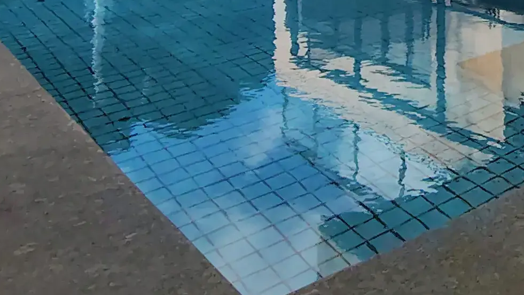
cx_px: 509
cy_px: -231
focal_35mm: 58
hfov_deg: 33.4
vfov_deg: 17.1
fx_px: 806
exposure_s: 1/1199
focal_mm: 1.66
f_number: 2.2
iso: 100
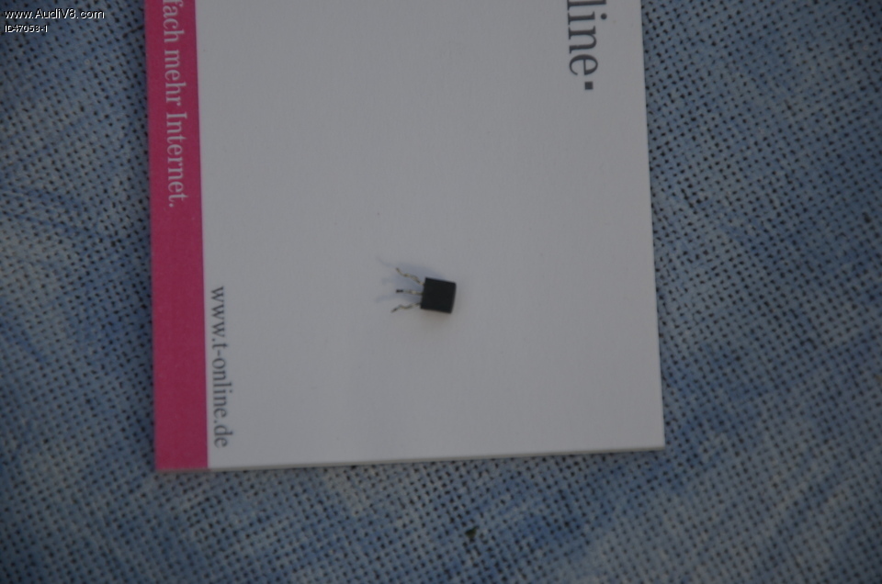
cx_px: 441
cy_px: 292
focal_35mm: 158
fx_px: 3851
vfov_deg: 8.7
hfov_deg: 13.1
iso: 140
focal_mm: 105
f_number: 5.6
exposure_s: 1/500
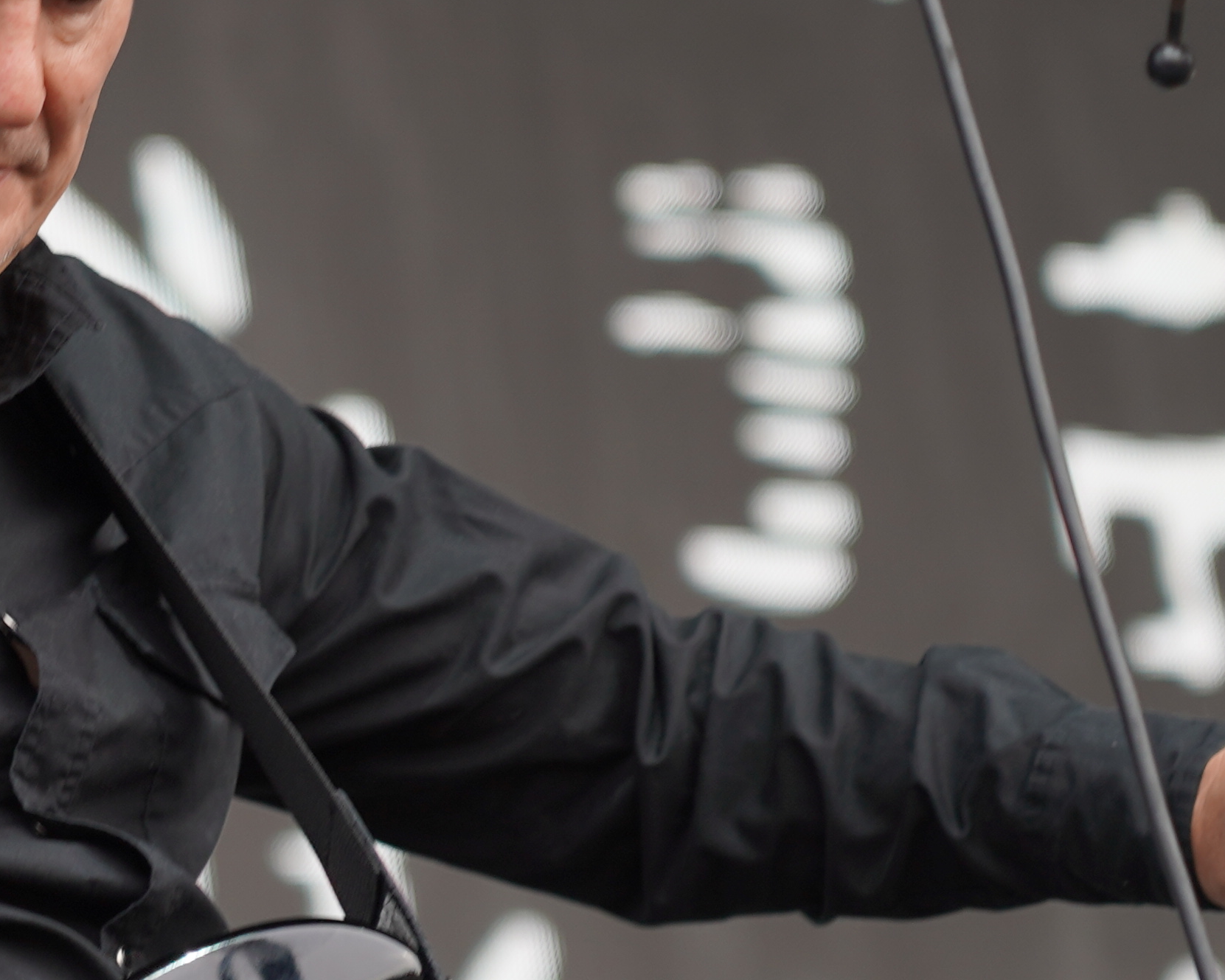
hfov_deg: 5.4
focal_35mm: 356
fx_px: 12908
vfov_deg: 4.3
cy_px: 692
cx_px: 73
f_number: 4
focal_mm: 105
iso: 160
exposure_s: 1/160
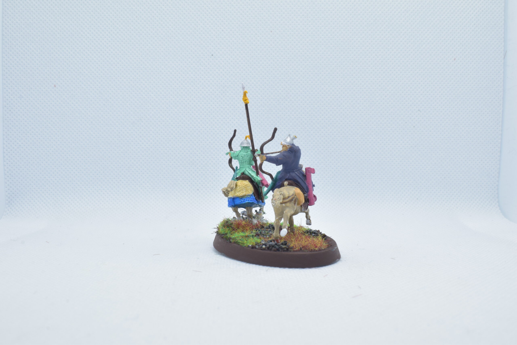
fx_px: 582
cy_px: 172
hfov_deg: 47.9
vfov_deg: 33.0
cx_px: 258
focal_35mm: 40
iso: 800
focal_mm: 27
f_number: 20
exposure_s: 1/60
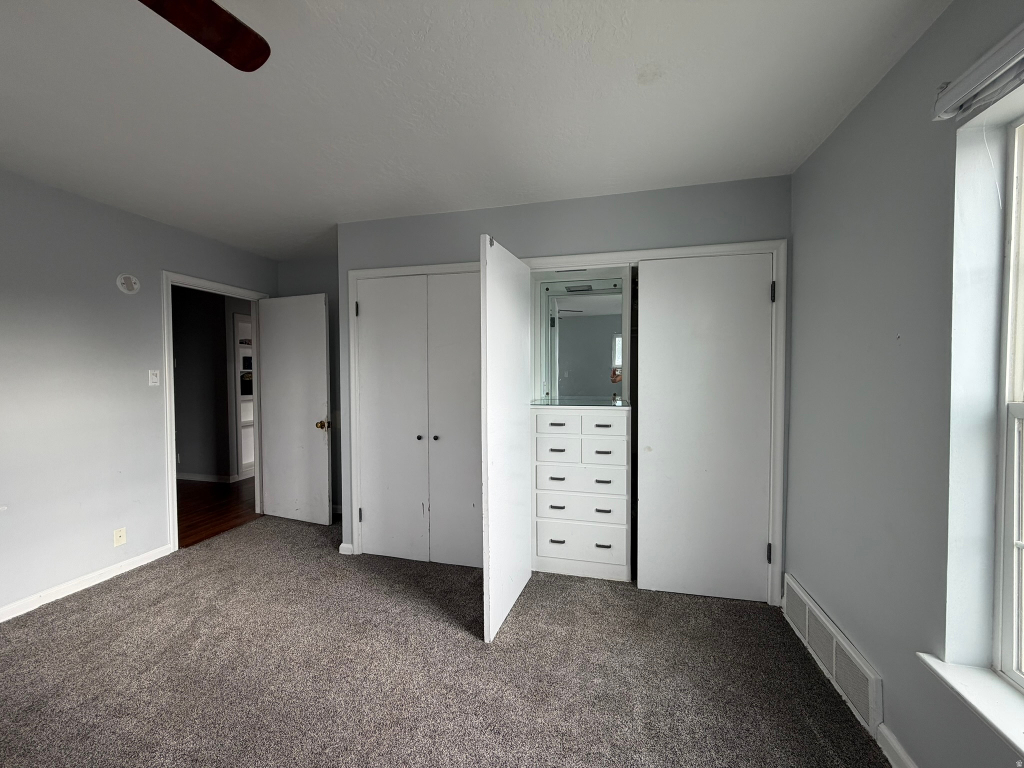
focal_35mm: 14
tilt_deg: -1.8
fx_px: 414
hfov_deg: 102.1
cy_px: 384
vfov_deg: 85.7
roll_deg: +0.7
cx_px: 512
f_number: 2.2
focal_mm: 2.22
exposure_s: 1/121
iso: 125
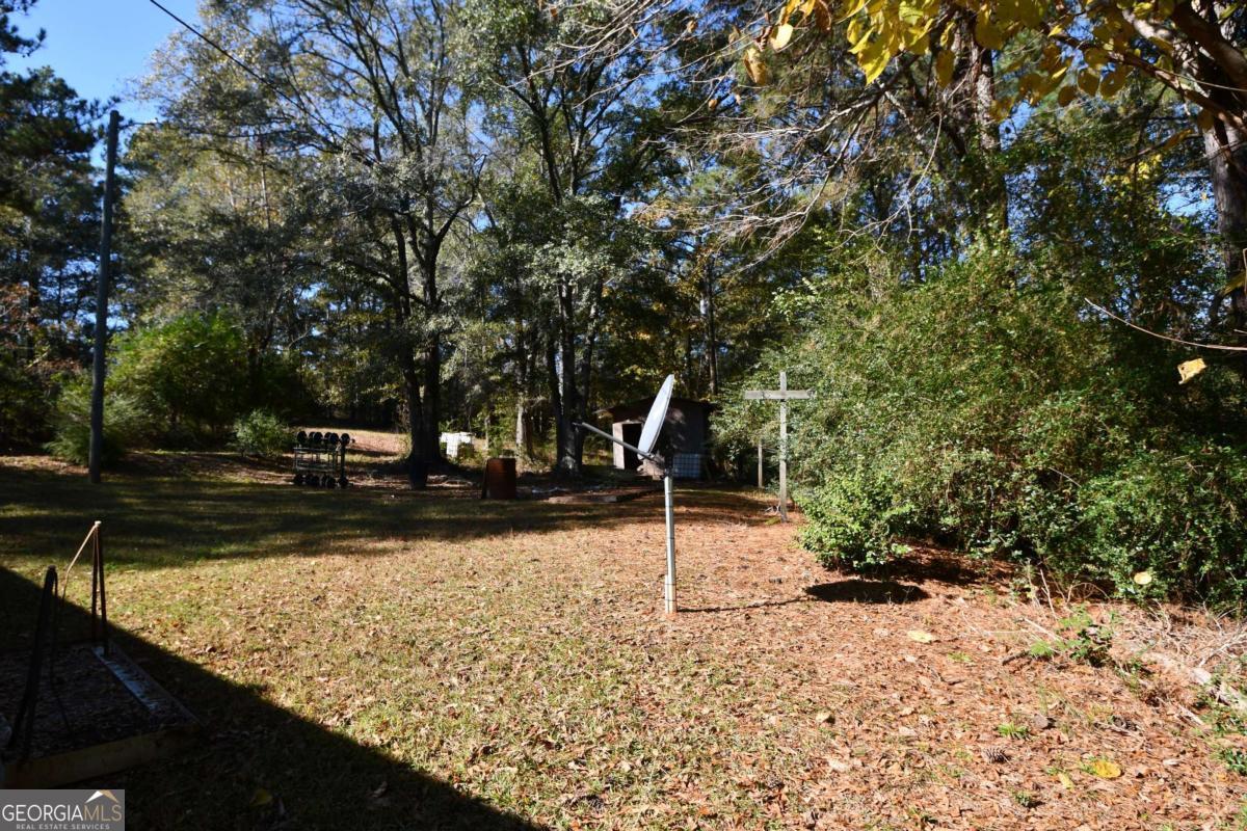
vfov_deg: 67.4
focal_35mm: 18
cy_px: 416
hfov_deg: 90.0
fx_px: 623
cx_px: 624
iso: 200
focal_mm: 12
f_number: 8
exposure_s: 1/250
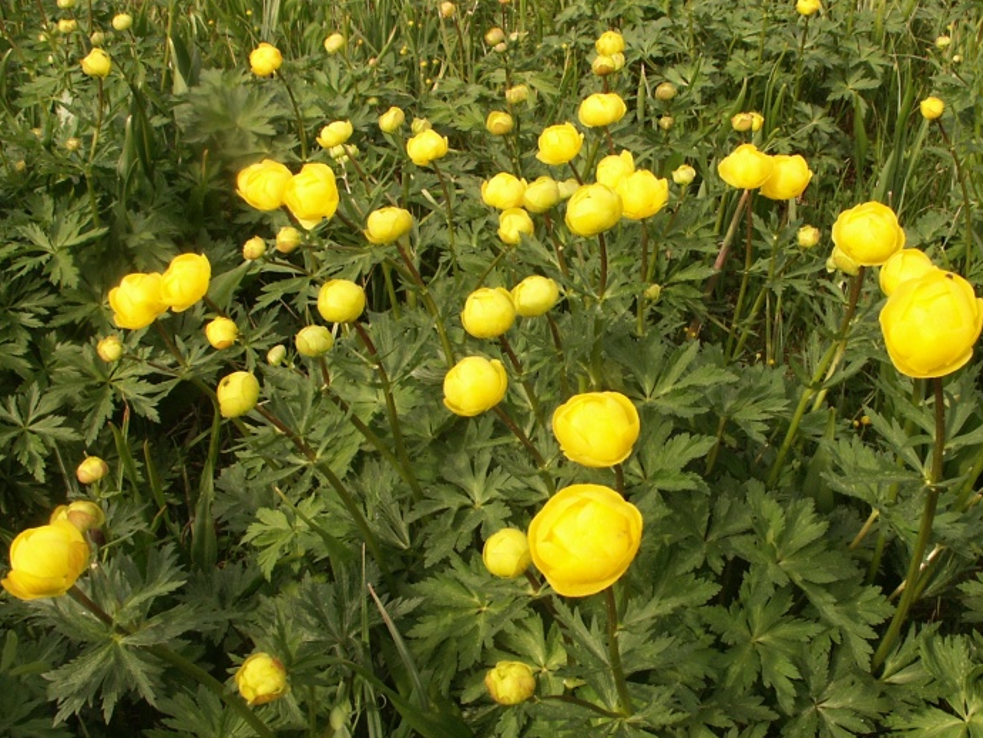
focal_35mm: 46
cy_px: 368
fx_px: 1307
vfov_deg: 31.5
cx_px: 607
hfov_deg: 41.0
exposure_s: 1/350
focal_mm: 8.03
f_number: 5.6
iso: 100
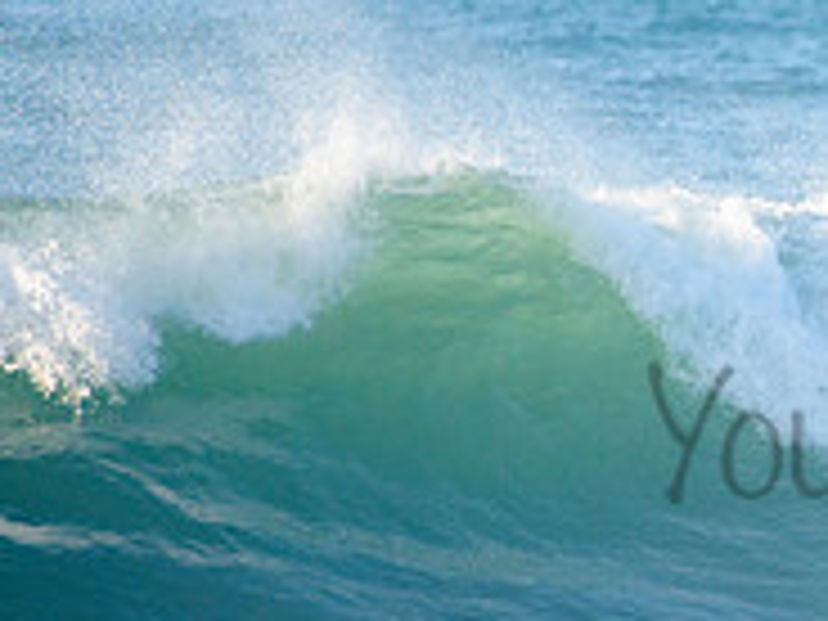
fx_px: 36334
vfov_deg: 1.0
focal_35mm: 1519
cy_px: 394
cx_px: 1112
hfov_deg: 1.3
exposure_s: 1/1600
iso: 400
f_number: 5.6
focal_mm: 500
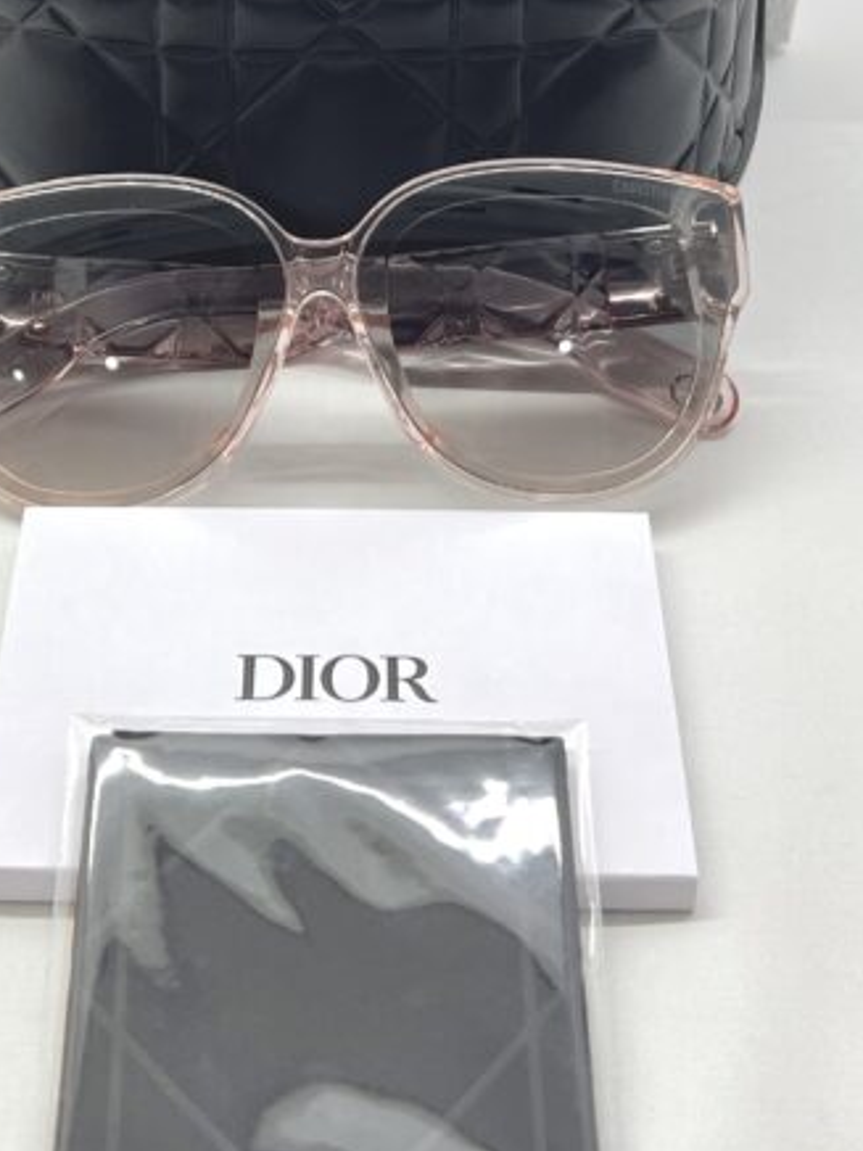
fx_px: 2028
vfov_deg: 30.9
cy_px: 230
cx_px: 338
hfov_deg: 24.0
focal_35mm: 61
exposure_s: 1/100
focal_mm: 5.7
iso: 80
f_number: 1.5
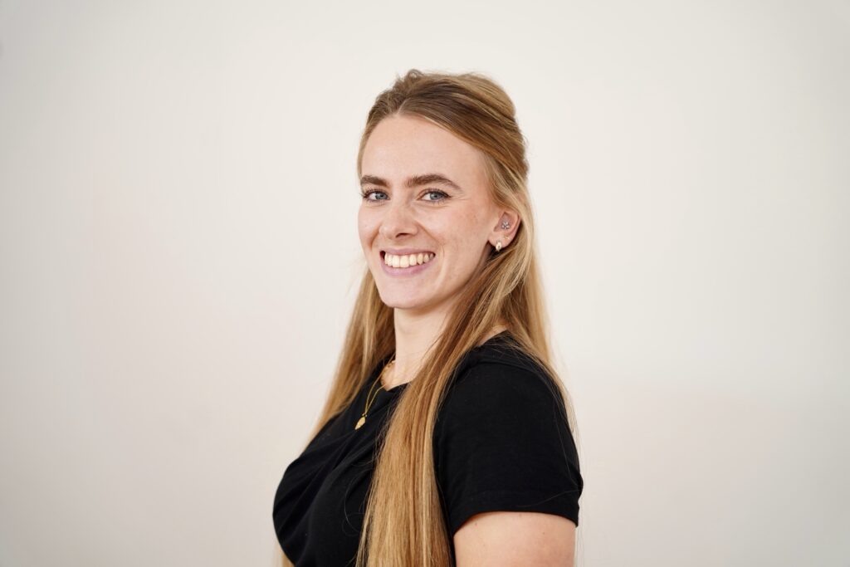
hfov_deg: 32.7
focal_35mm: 61
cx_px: 425
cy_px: 284
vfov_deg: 22.1
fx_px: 1450
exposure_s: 1/40
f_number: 2.8
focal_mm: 61.4
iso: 250
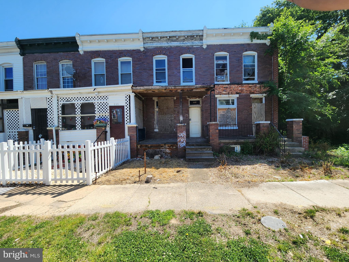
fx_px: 131
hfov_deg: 106.2
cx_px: 174
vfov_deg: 89.9
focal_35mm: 13
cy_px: 131
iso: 50
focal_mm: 2.2
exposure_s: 1/1222
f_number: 2.2
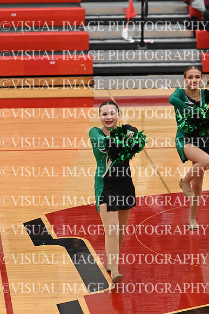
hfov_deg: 6.1
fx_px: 1958
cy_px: 157
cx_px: 104
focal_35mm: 225
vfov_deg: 9.1
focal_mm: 150
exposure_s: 1/400
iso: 8000
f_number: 4
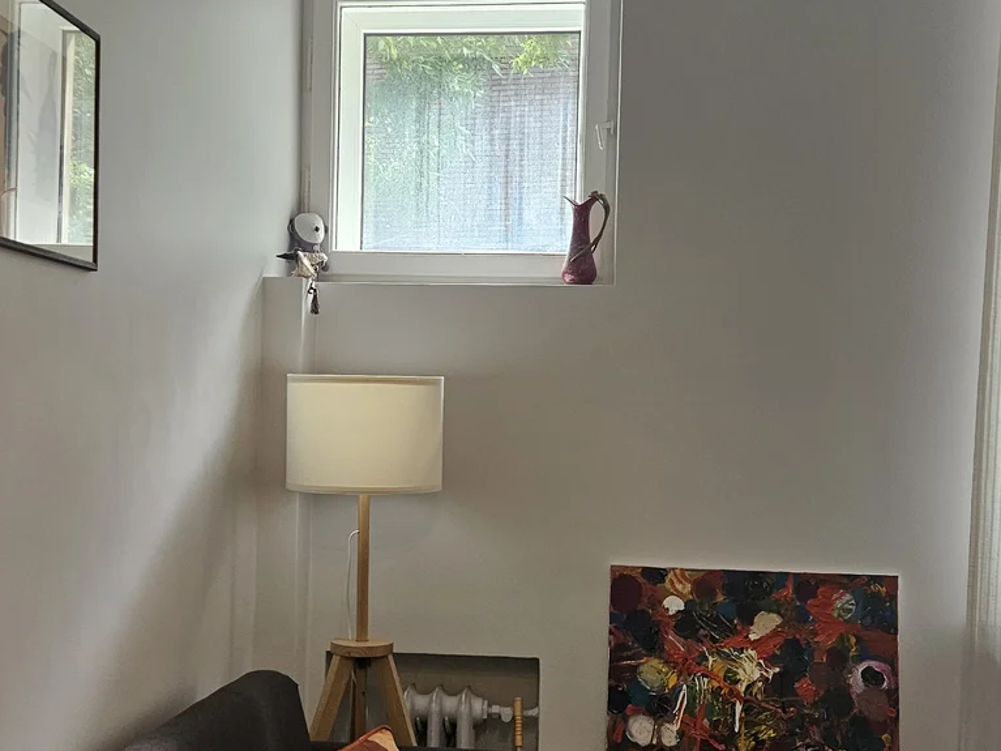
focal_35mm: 48
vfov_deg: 30.2
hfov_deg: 39.7
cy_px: 443
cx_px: 497
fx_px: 1388
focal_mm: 5.4
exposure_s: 1/190
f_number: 1.8
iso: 200
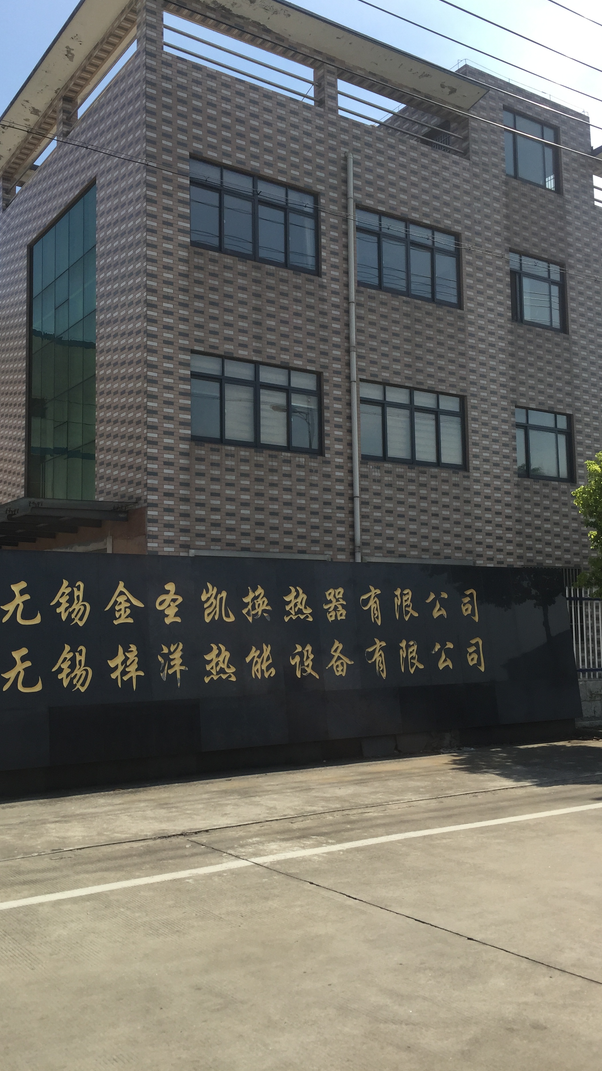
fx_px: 908
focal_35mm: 32
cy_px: 535
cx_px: 235
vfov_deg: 61.0
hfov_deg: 36.5
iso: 32
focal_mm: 4.15
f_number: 2.2
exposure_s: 1/1980
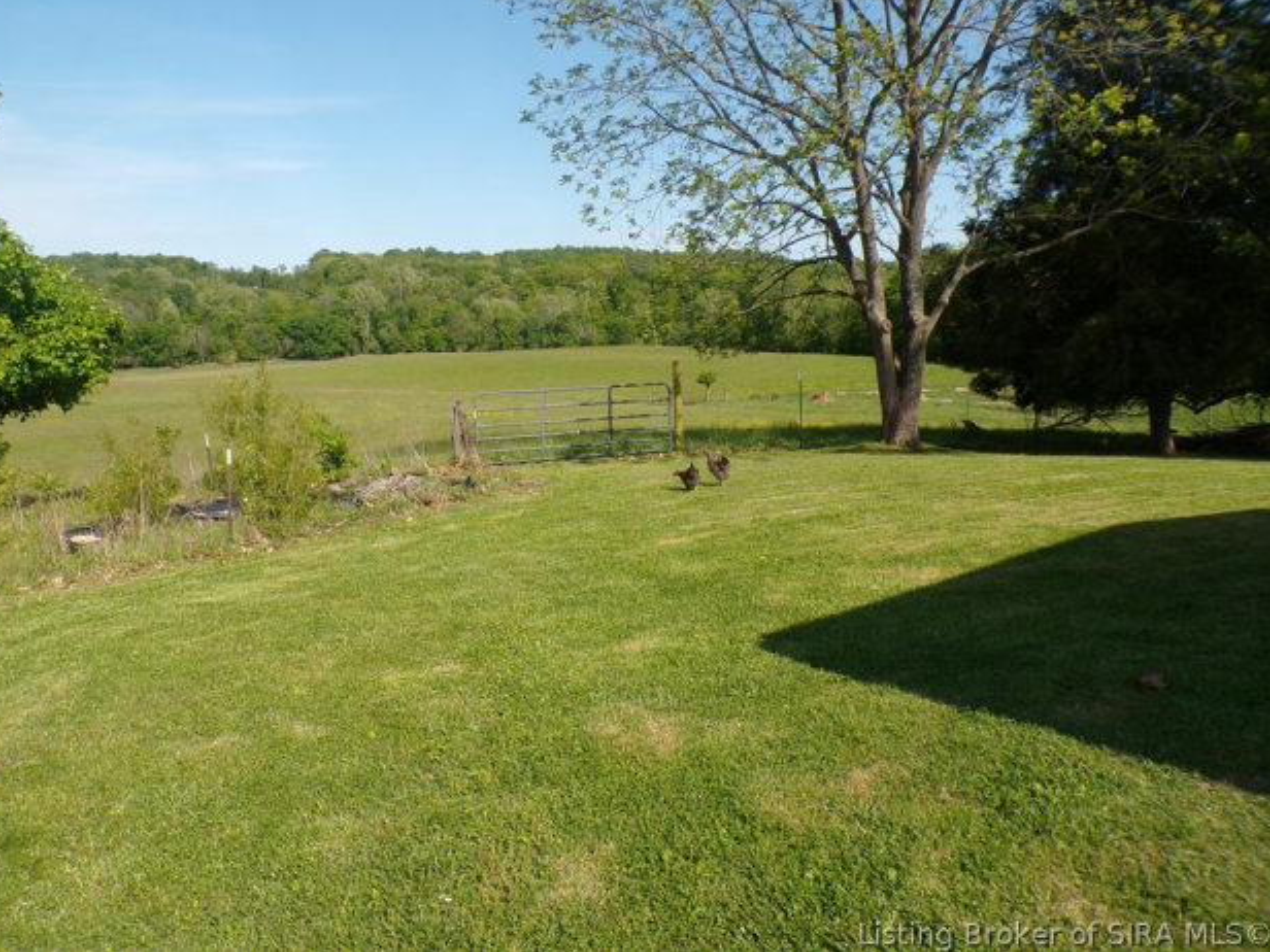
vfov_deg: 53.0
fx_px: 954
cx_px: 593
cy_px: 441
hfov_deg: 67.2
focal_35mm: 26
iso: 100
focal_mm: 4.3
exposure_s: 1/320
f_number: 5.8
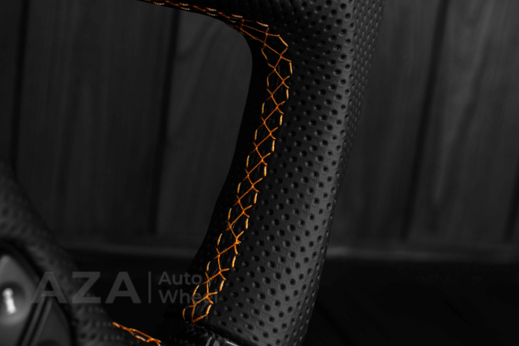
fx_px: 757
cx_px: 260
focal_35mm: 52
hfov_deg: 37.8
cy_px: 173
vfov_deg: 25.8
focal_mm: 35
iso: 500
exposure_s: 1/125
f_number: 6.3
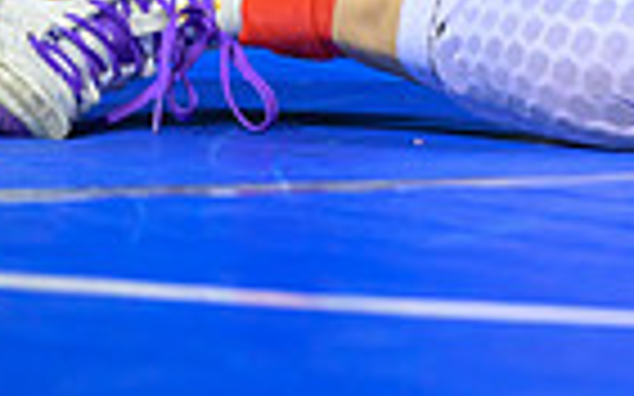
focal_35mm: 852
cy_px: -530
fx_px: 14715
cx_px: 1409
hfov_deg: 2.5
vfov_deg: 1.5
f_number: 2.8
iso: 3200
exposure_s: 1/800
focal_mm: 175
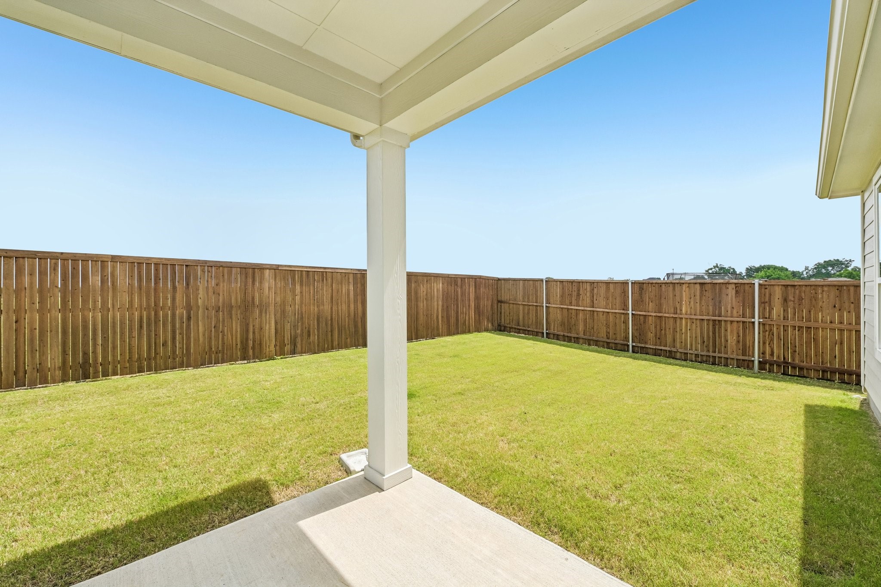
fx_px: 343
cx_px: 440
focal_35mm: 14
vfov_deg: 81.2
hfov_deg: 104.3
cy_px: 294
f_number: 8
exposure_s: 1/2000
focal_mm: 14
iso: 400
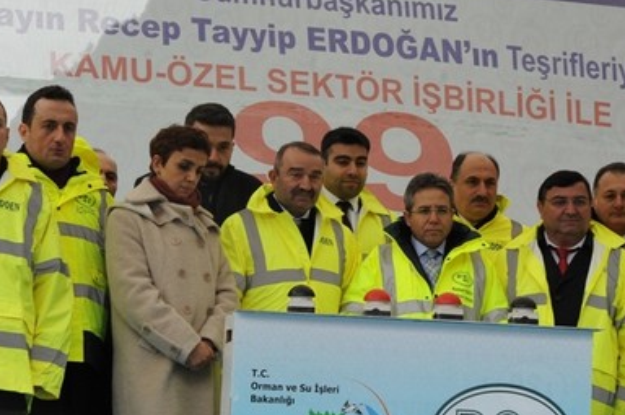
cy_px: 216
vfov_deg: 10.4
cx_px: 363
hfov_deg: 15.7
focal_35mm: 131
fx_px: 2271
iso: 1000
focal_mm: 75
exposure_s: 1/100
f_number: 11
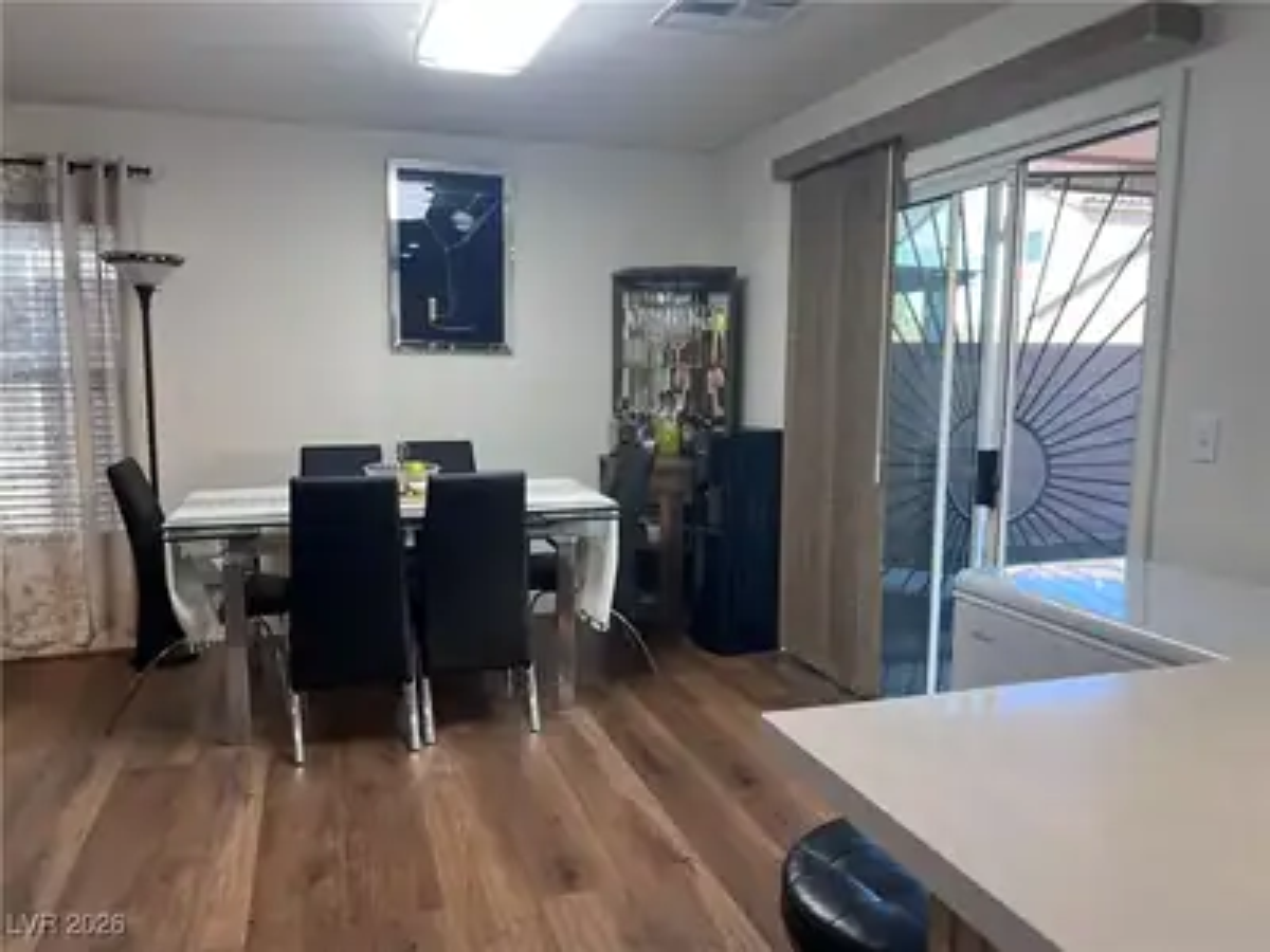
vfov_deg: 53.1
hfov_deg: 67.3
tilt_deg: -6.3
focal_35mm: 26
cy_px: 476
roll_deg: -0.4
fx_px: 954
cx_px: 635
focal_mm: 5.7
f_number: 1.5
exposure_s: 1/120
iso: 100
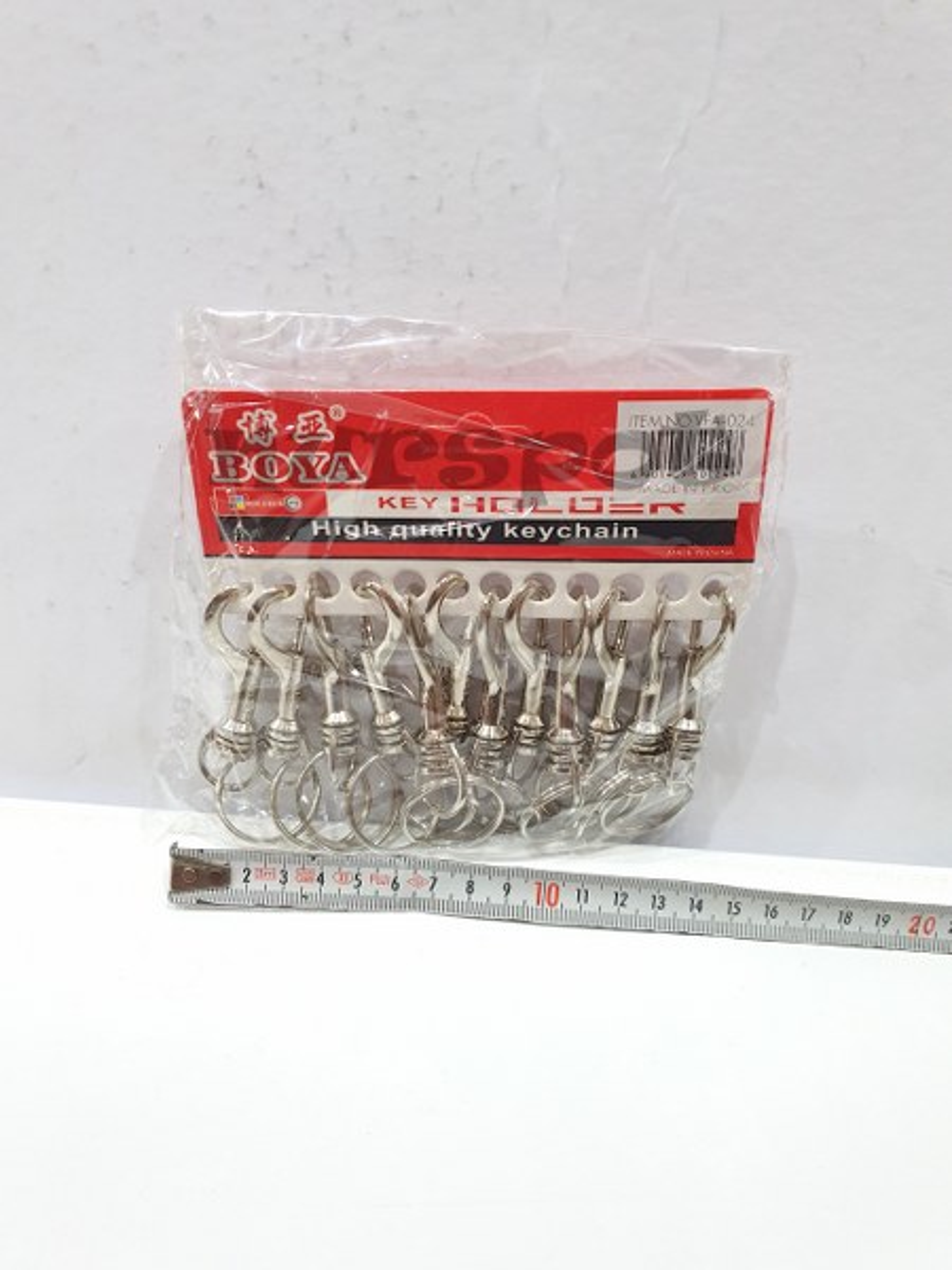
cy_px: 635
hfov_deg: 53.1
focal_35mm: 26
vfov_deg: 67.3
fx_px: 953
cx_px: 476
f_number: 1.5
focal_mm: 4.32
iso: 125
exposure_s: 1/100
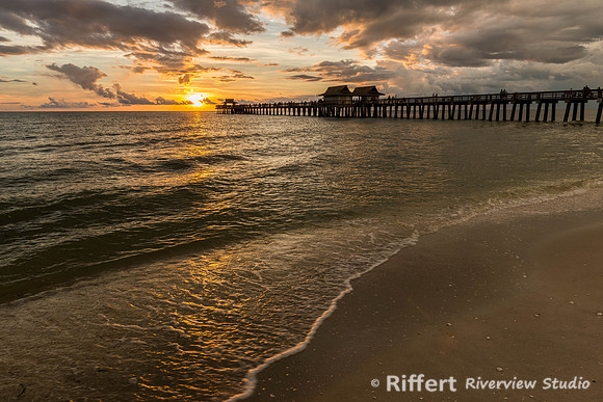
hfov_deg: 71.3
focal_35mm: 25
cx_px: 302
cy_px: 201
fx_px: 420
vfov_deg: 51.1
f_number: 11
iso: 100
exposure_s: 1/60
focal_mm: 24
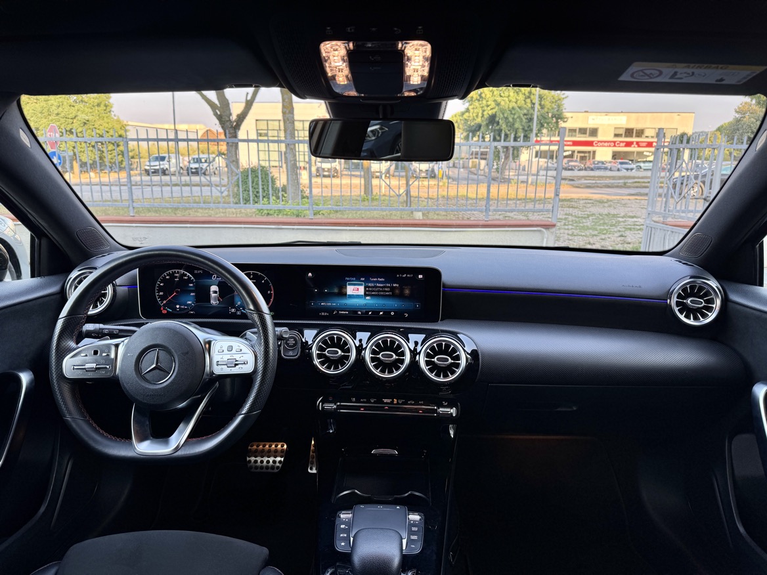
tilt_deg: -13.6
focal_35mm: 24
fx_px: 532
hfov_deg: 71.6
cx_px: 384
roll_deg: +0.1
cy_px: 288
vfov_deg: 56.8
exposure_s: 1/200
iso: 64
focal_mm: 6.76
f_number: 1.78
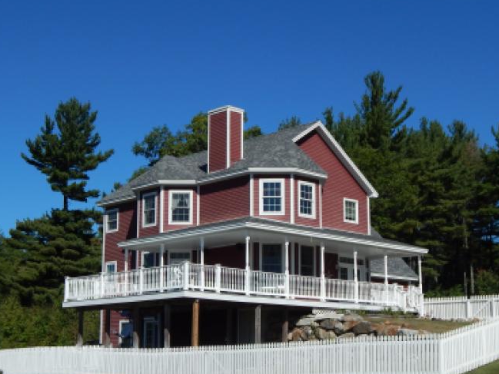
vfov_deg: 24.4
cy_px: 235
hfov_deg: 32.2
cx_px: 261
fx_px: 865
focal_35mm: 60
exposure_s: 1/640
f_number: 6.9
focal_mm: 6.8
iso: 125
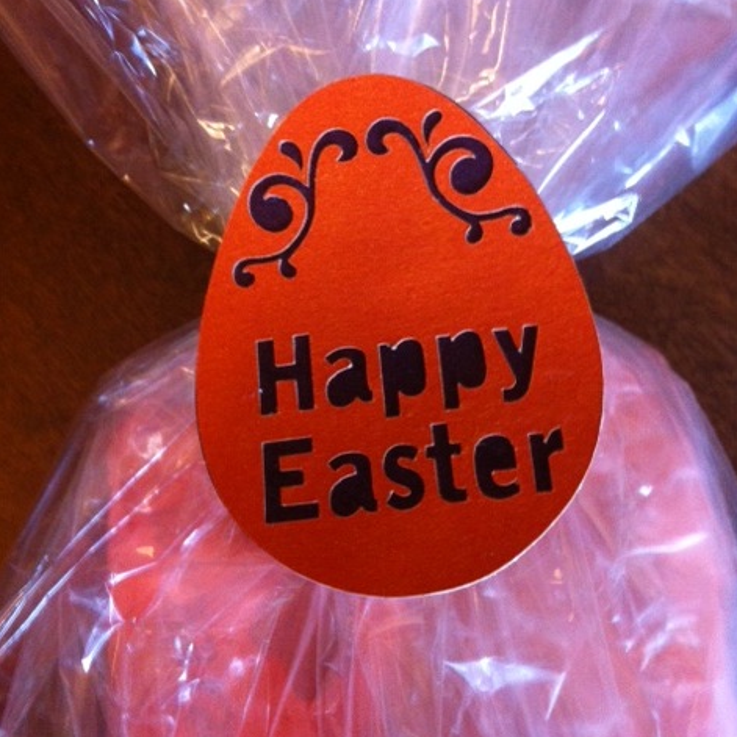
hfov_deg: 40.0
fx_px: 1012
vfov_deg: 39.9
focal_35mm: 42
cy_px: 294
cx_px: 372
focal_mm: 3.85
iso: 250
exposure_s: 1/15
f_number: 2.8
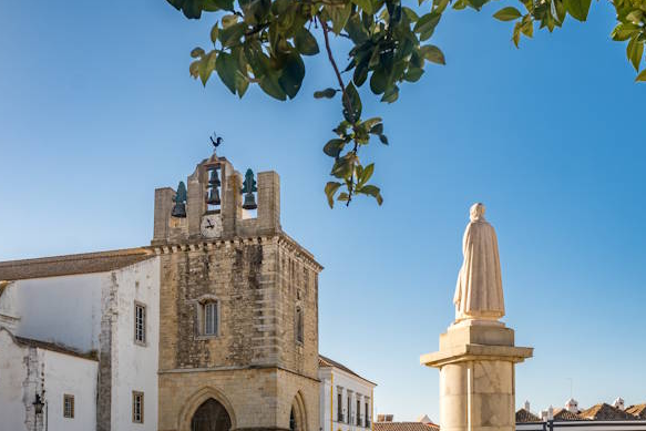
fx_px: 861
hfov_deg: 41.1
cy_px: 292
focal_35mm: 48
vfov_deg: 27.9
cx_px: 314
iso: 200
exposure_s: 1/550
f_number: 9
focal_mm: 23
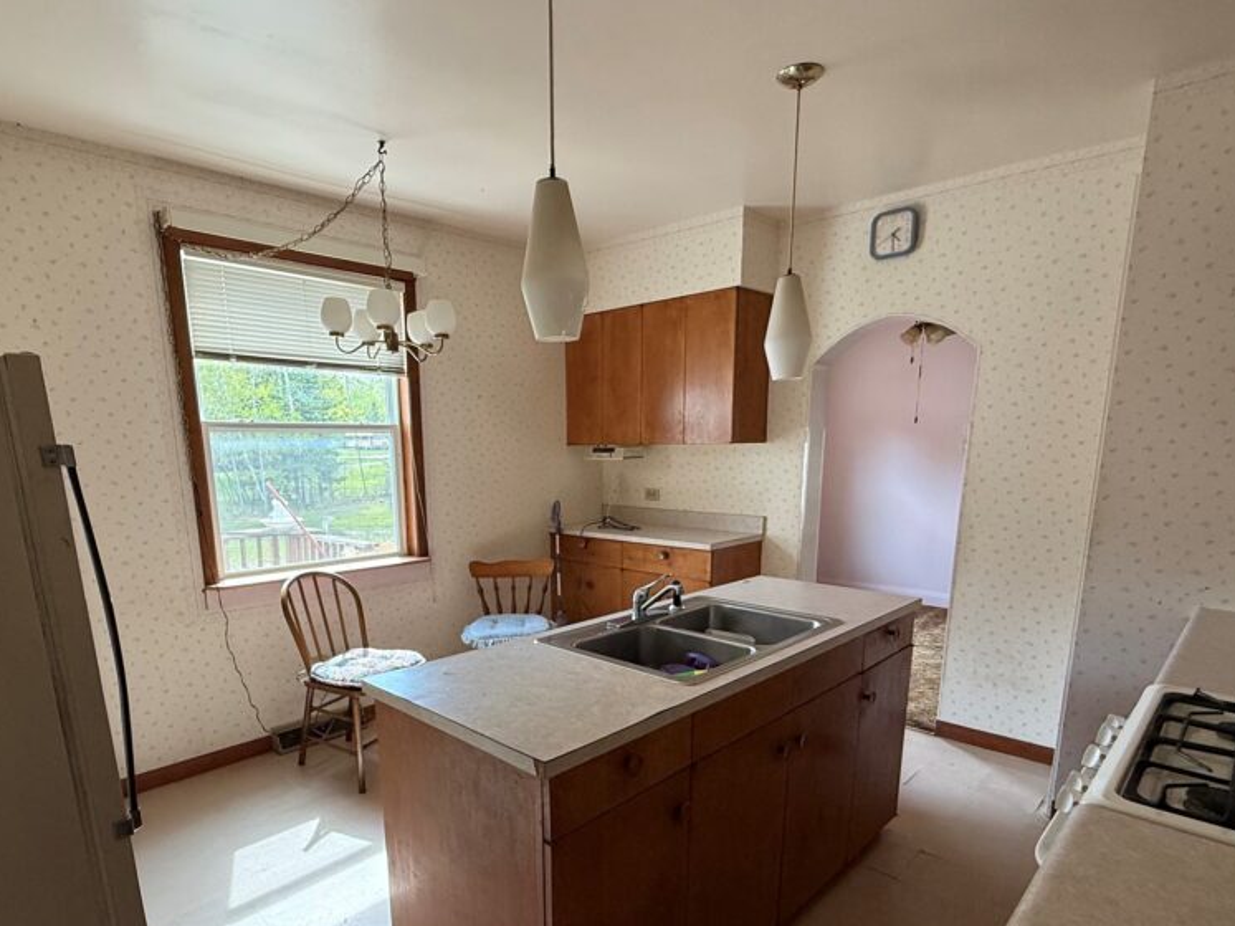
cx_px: 579
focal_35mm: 20
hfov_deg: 81.7
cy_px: 595
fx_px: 713
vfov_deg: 64.7
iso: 160
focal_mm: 2.22
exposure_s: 1/99
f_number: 2.2
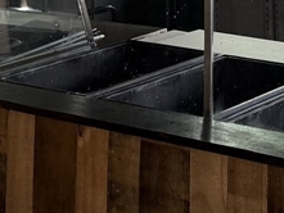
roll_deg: +1.4
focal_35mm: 111
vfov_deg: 11.9
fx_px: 911
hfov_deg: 17.5
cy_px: -214
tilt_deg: +2.8
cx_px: 240
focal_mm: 6.76
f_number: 1.78
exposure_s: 1/63
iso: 200
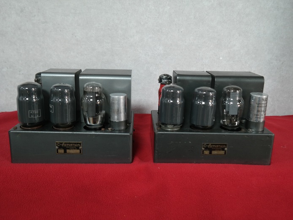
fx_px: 271
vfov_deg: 44.2
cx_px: 149
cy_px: 112
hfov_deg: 56.8
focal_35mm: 32
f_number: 3.5
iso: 800
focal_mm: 19
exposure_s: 1/40
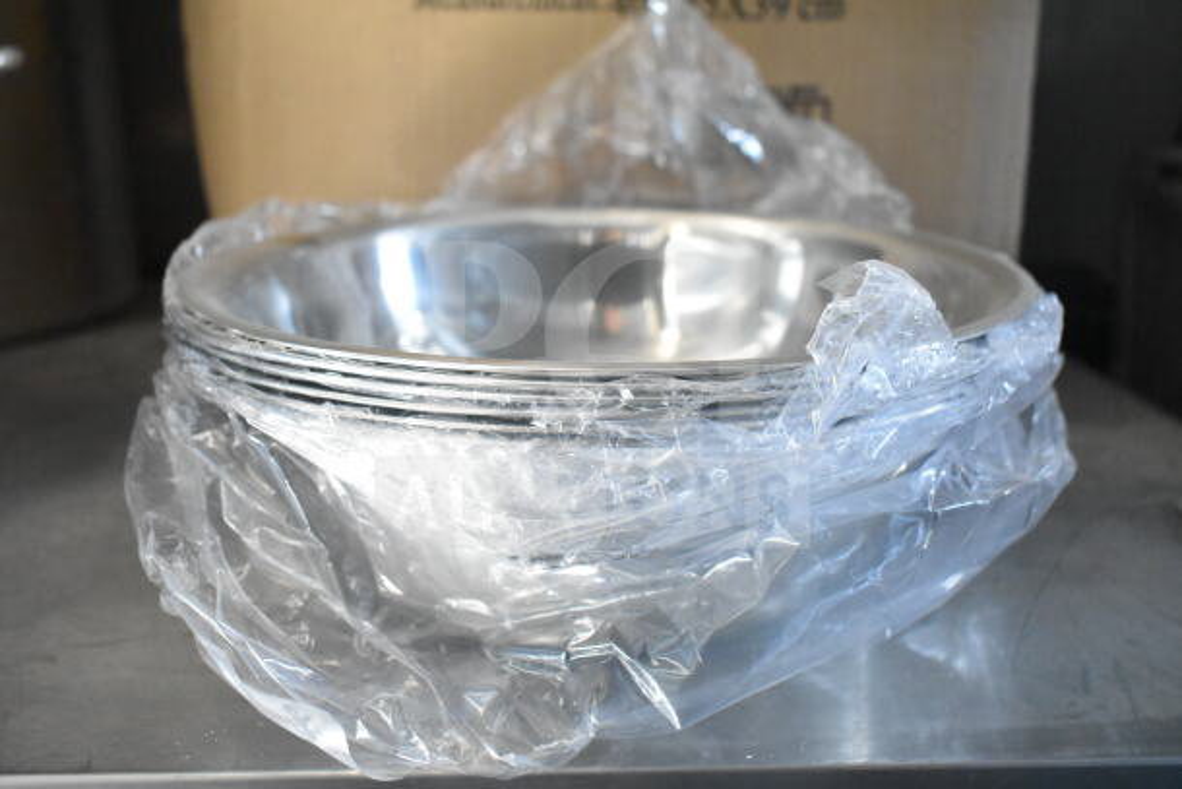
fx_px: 1182
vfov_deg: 36.9
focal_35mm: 36
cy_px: 394
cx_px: 591
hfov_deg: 53.1
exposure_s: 1/40
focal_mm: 24
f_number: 3.8
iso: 5600
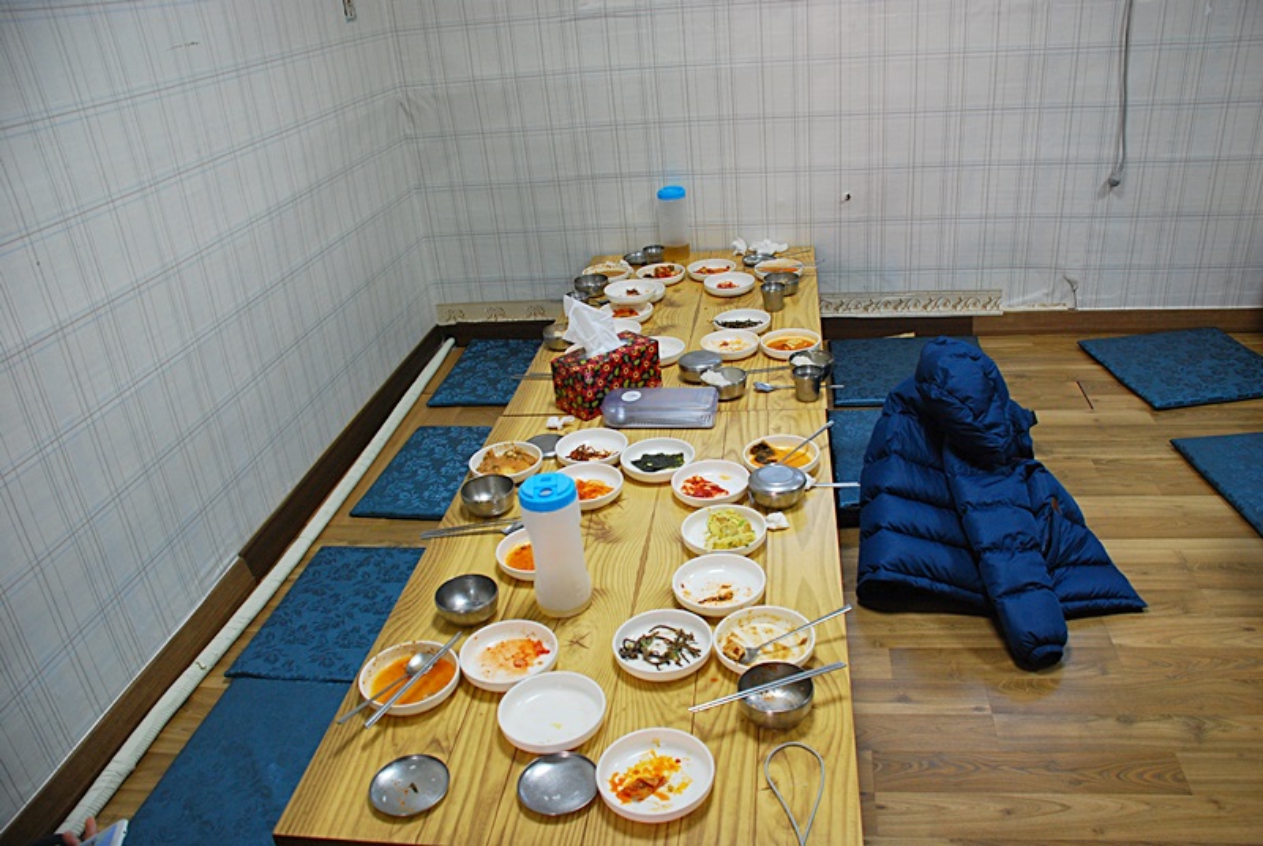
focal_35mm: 27
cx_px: 632
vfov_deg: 48.1
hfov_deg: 67.3
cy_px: 423
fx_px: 949
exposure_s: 1/80
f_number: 3.5
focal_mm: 18
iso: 400
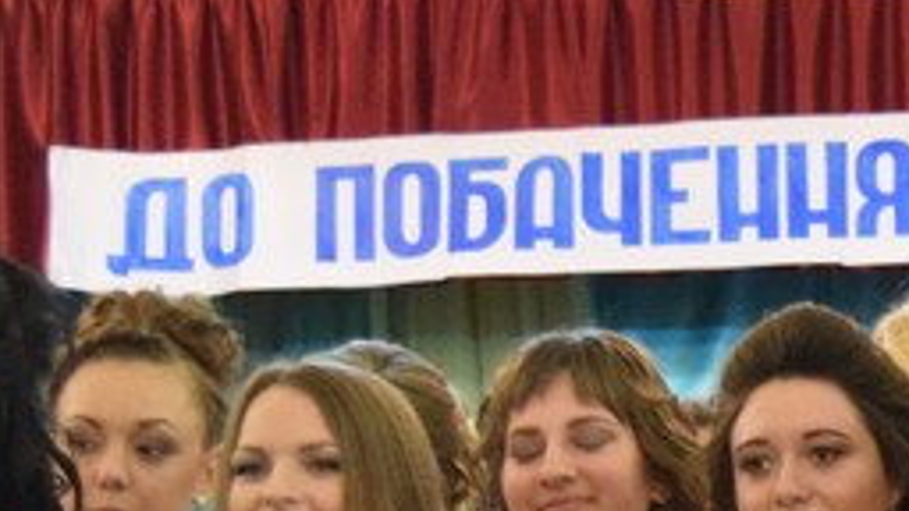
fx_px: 4965
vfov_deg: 5.8
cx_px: 1243
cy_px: 784
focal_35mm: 206
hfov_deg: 10.2
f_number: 4.2
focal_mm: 28
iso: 3600
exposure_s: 1/60
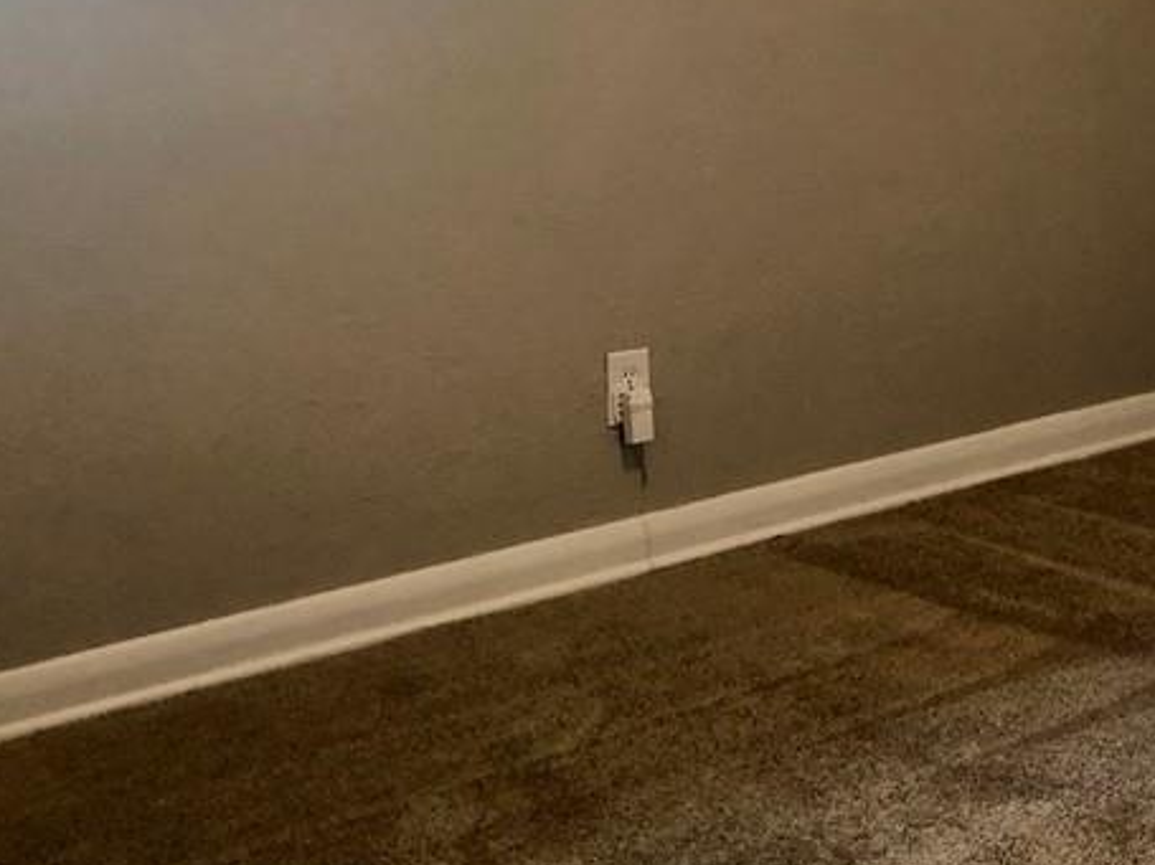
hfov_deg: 29.7
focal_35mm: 63
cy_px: 251
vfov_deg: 23.1
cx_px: 1000
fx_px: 2102
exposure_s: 1/20
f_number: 1.8
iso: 40
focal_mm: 3.99
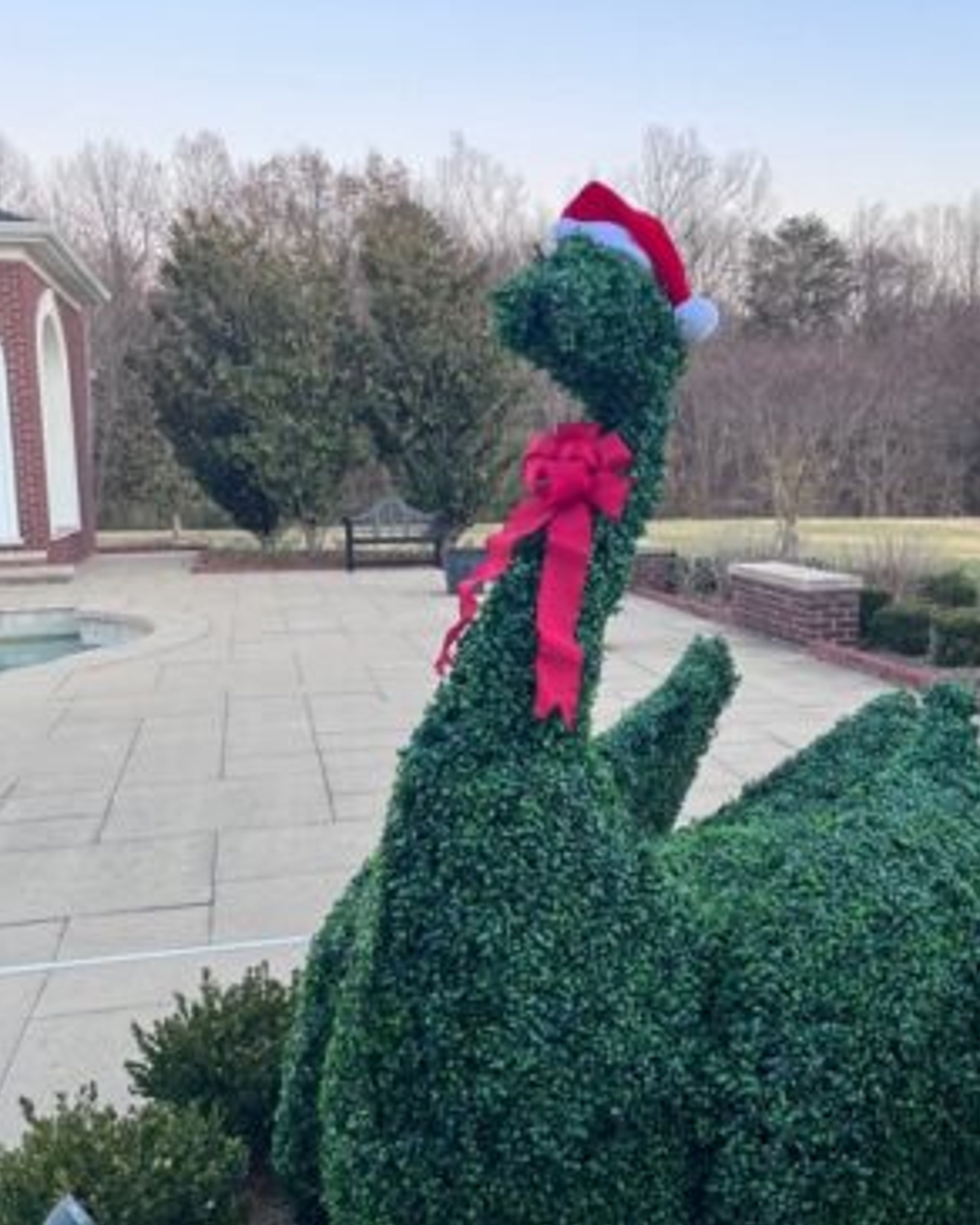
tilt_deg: -6.8
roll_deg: +2.7
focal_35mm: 40
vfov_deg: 45.8
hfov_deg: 36.9
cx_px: 665
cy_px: 638
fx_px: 1450
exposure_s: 1/121
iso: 125
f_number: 1.6
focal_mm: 5.1
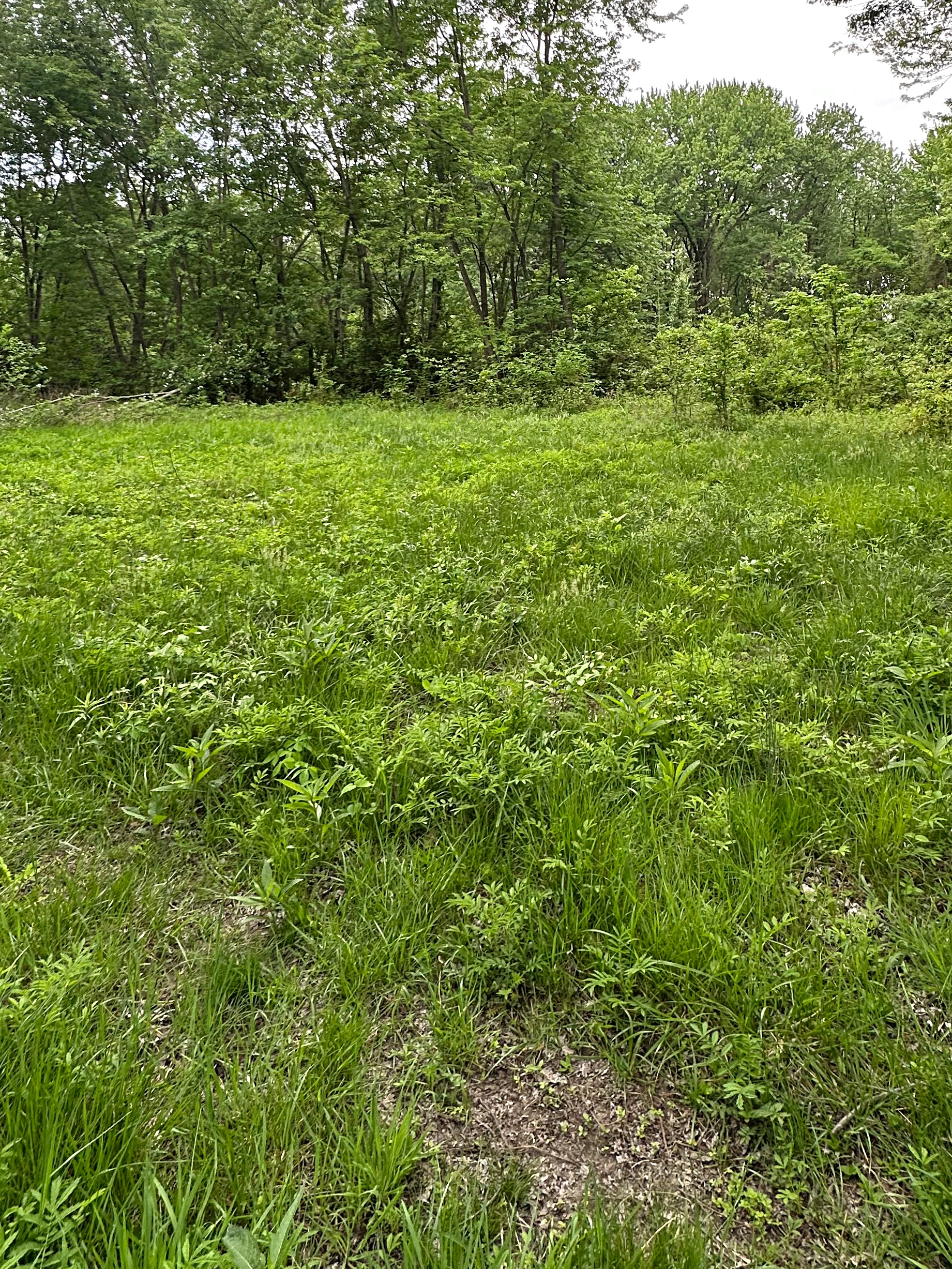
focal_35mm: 23
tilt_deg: +2.9
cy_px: 352
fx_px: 843
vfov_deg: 70.1
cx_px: 501
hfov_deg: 58.9
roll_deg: +2.1
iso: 40
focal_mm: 2.22
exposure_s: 1/195
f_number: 2.2
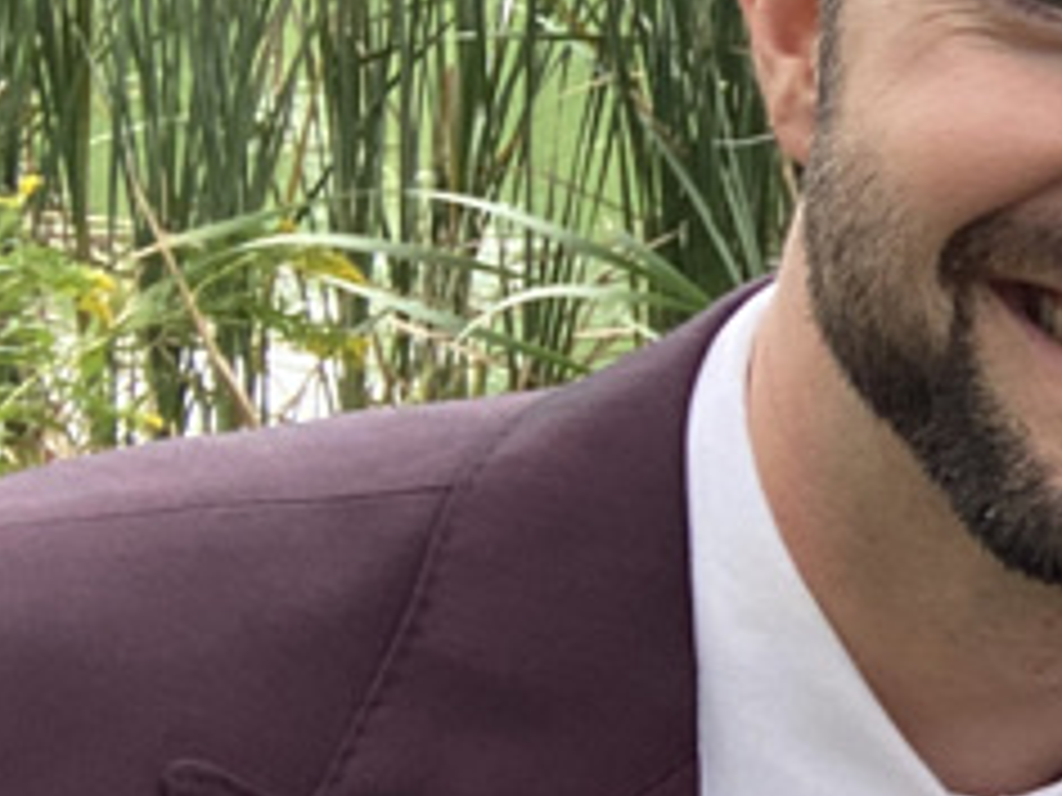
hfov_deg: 15.5
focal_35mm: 100
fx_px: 3068
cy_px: 526
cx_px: 2142
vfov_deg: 14.8
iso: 100
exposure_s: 1/76
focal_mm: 2.71
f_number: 2.2
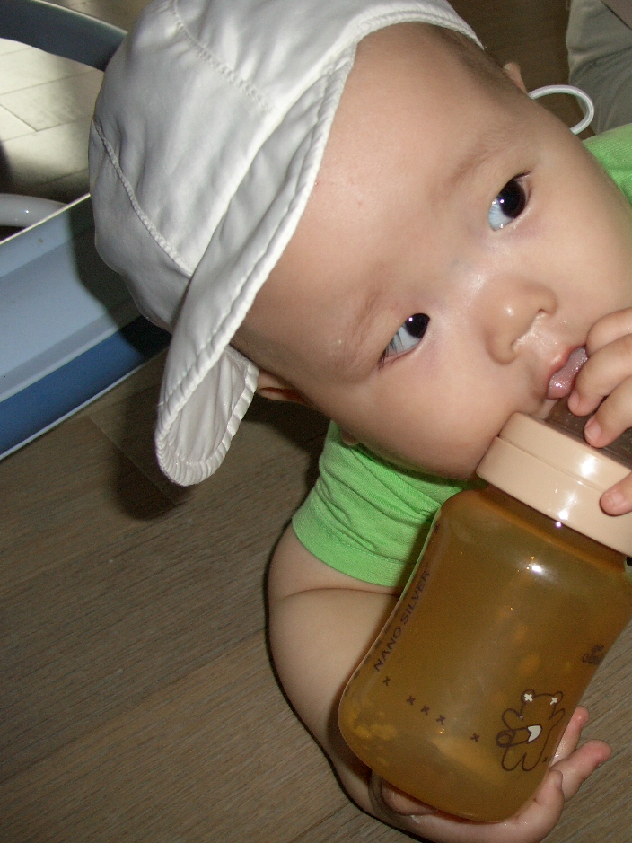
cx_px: 505
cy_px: 423
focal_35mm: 45
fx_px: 1096
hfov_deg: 31.4
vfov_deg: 42.1
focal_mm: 7.1
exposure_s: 1/60
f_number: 2.8
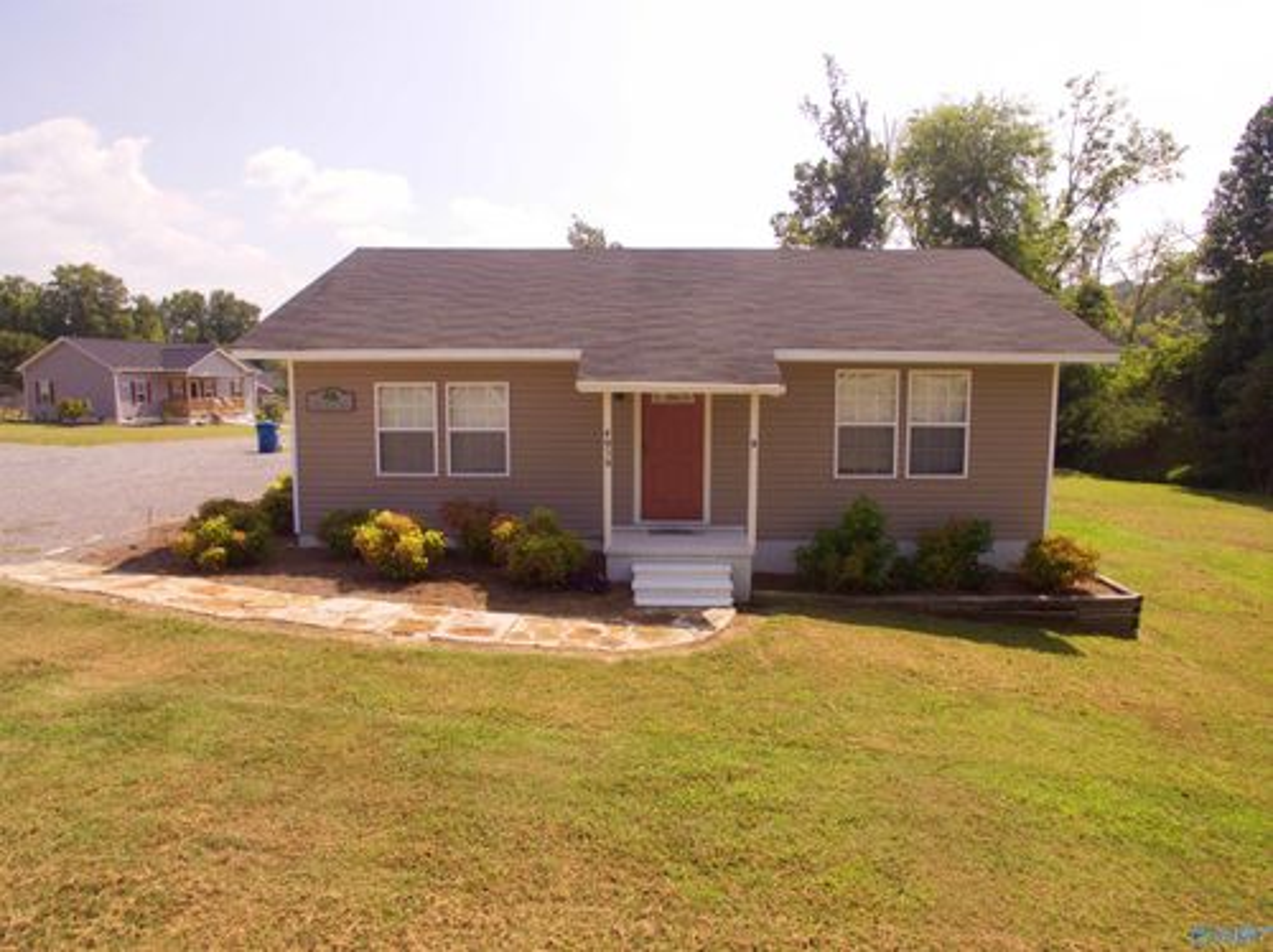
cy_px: 476
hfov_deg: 81.8
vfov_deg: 65.9
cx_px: 636
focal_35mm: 20
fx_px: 735
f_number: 2.8
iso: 100
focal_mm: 3.61
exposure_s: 1/378
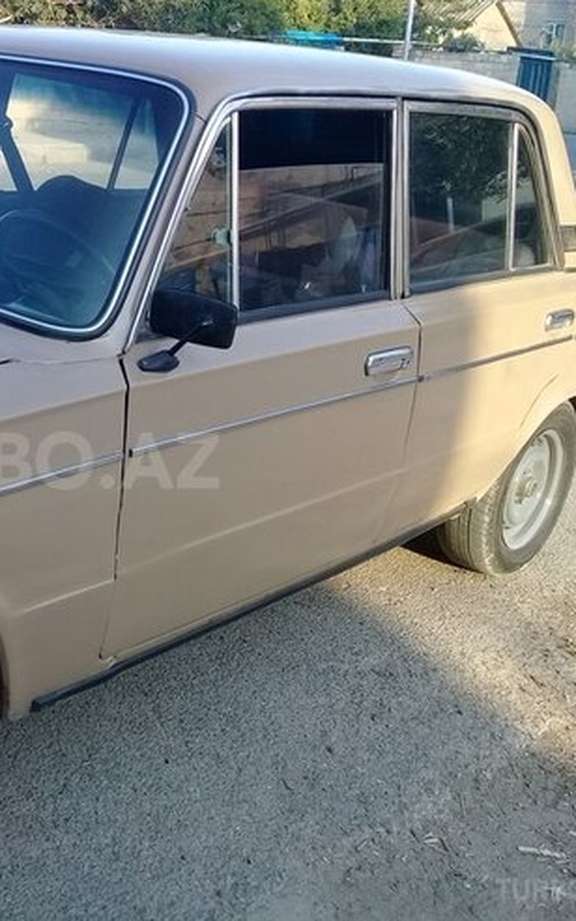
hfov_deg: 27.8
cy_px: 460
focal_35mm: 44
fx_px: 1105
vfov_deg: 45.3
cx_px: 28
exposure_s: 1/248
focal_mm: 3.3
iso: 64
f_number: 2.2
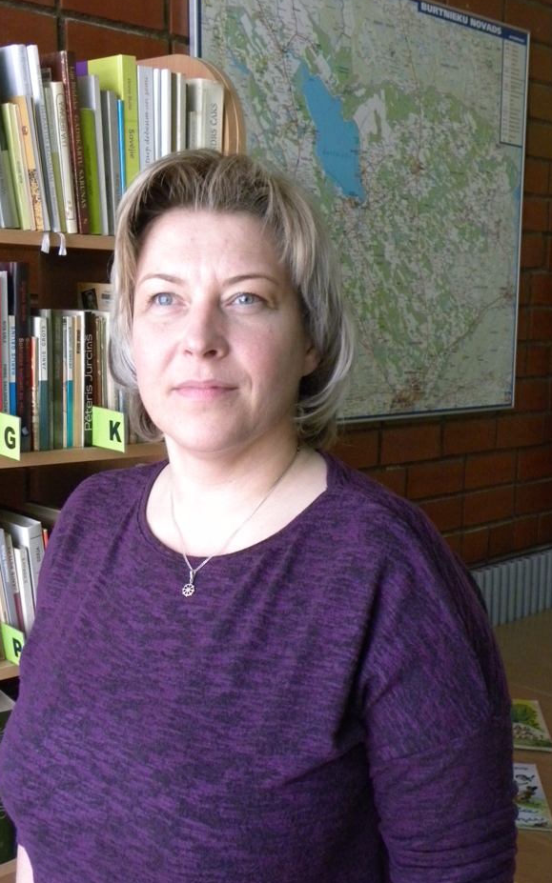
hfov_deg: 26.8
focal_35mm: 48
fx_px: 1156
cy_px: 476
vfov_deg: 41.8
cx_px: 221
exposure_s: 1/72.7
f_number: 3.2
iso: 400
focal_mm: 7.3
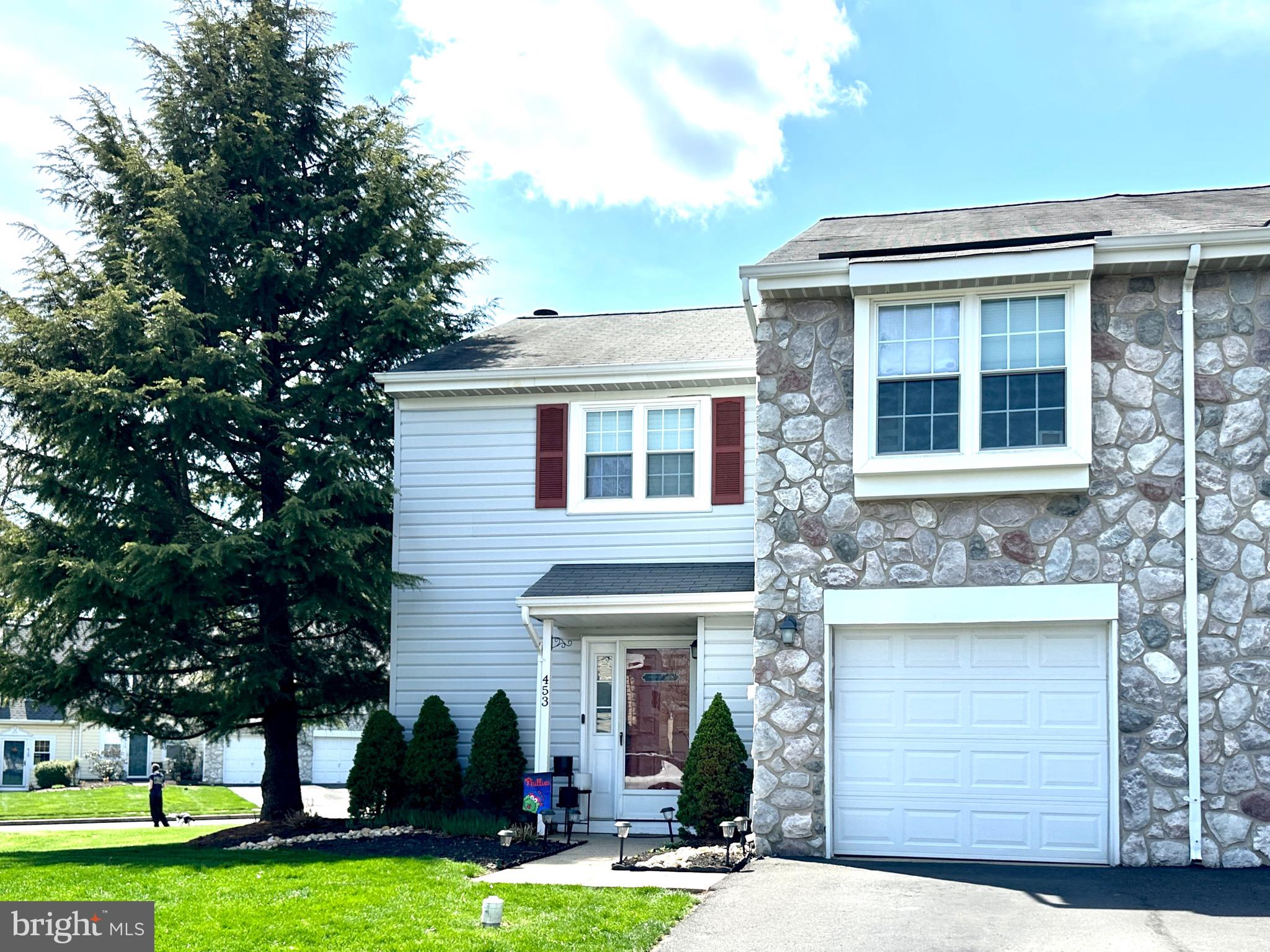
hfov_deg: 71.6
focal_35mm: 24
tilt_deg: +4.1
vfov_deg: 56.8
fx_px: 880
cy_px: 476
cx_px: 635
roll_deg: -1.2
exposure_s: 1/2660
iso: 80
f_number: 1.78
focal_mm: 6.86
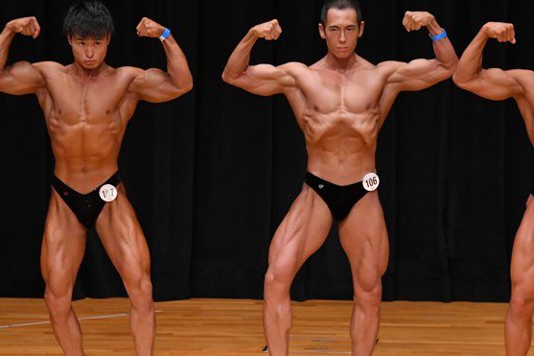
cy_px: 188
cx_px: 168
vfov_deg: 3.7
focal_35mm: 376
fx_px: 5575
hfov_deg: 5.5
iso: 3200
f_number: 5.6
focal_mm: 180
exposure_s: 1/400
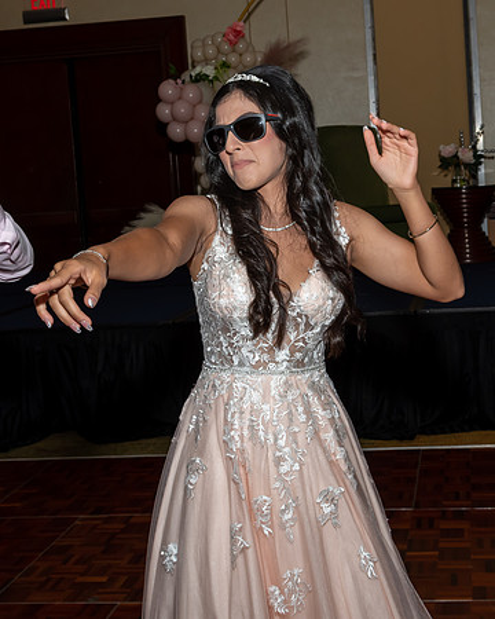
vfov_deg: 31.9
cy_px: 243
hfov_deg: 25.7
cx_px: 308
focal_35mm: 59
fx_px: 1080
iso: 400
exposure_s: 1/250
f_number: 6.3
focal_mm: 23
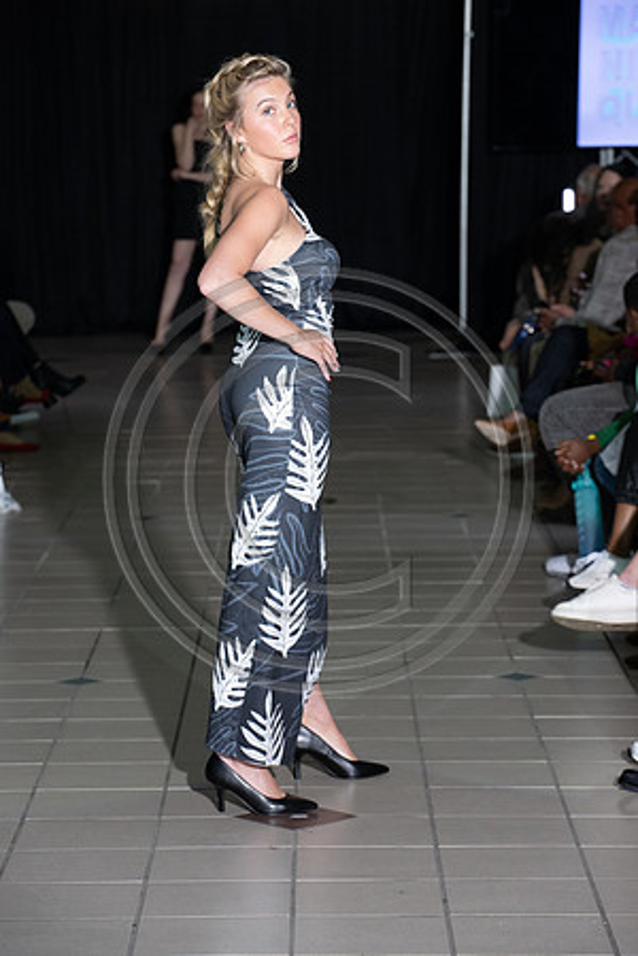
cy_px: 478
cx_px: 319
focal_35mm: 125
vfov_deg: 16.4
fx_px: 3323
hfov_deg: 11.0
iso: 1250
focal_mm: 125
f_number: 5.6
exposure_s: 1/160
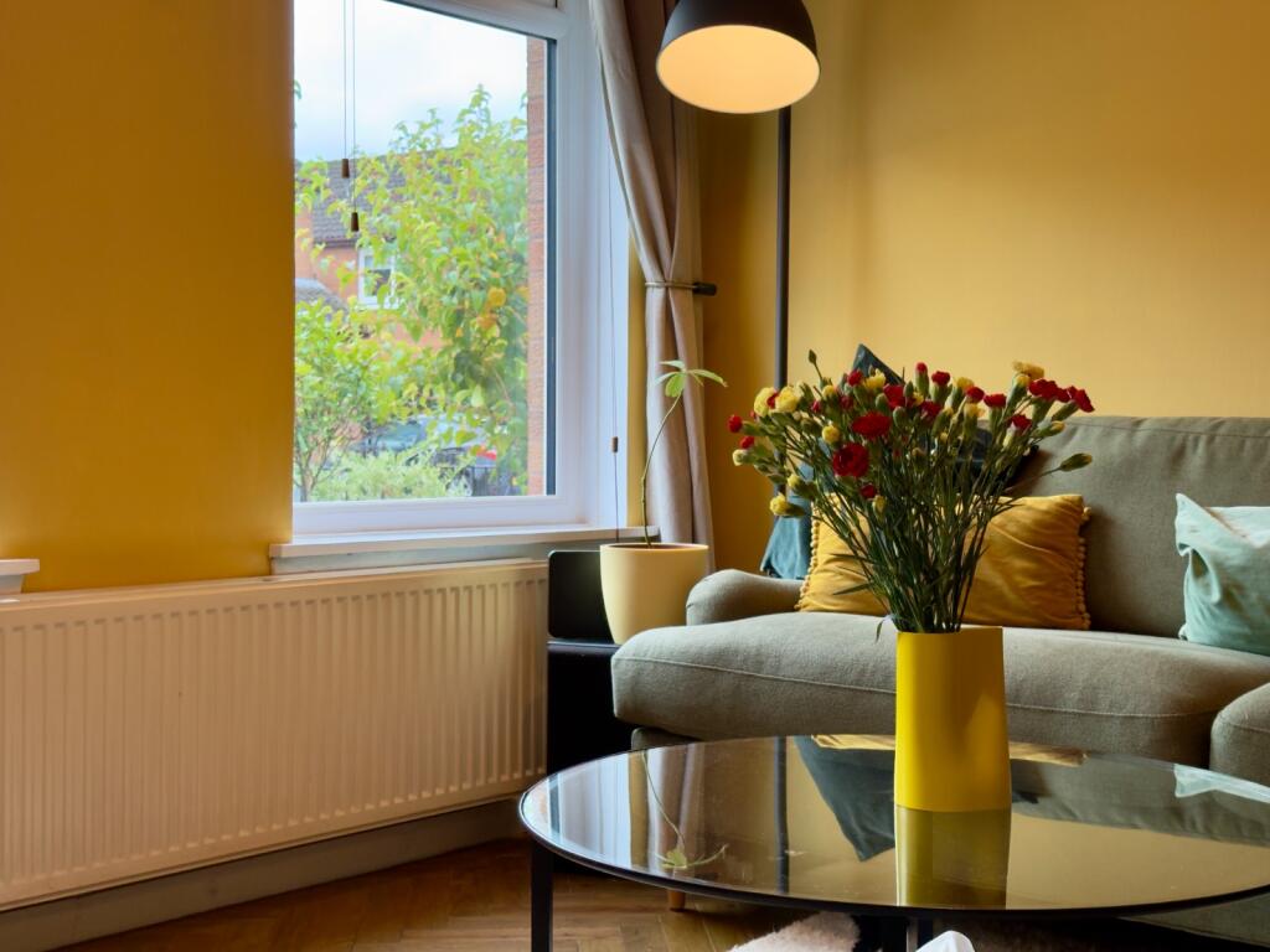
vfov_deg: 30.3
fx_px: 1761
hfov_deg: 39.7
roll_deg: -0.2
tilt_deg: -0.7
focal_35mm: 48
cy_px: 476
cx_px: 635
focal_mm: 6.76
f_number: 1.78
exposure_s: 1/100
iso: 64
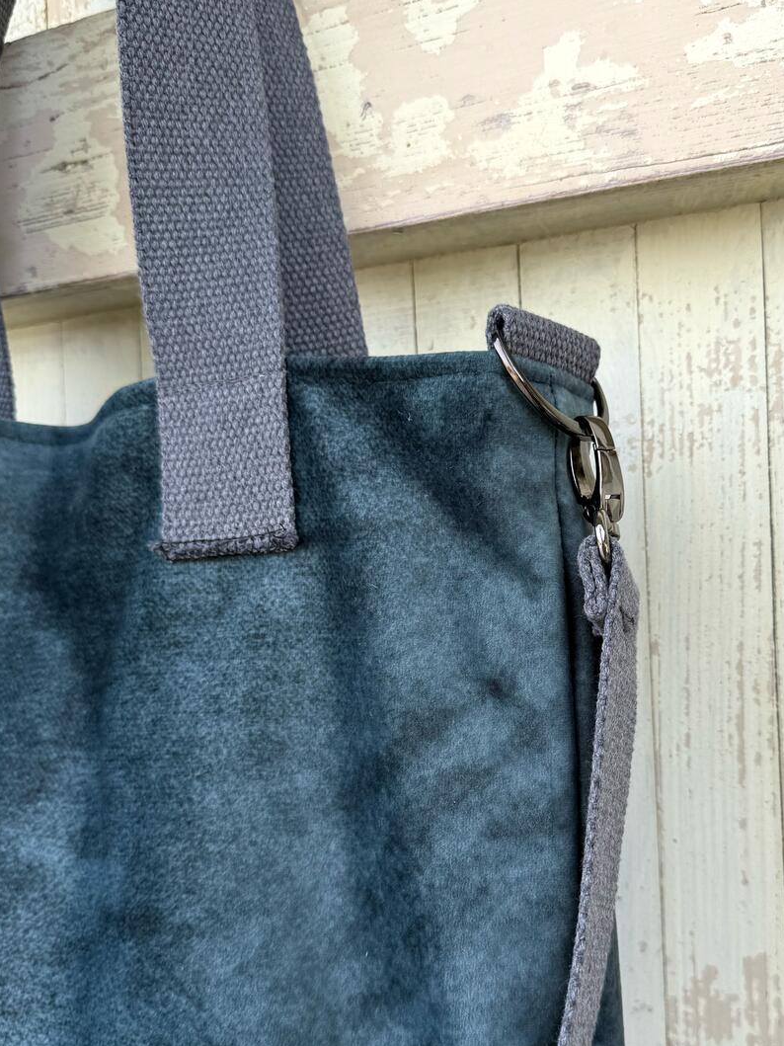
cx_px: 520
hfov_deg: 41.3
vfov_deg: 53.8
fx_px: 1027
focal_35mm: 34
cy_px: 597
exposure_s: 1/722
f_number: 1.78
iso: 80
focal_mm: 6.76
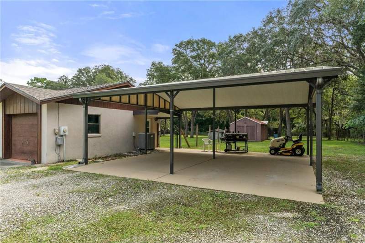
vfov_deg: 59.4
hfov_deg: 81.3
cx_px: 182
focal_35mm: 21
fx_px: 213
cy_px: 122
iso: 640
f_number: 9
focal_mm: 14
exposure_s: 1/500
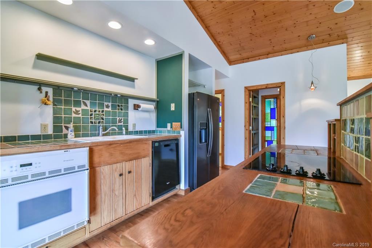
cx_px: 186
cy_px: 124
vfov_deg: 73.8
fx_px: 165
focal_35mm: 16
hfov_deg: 96.7
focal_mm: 16
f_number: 9
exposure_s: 1/320
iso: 4000
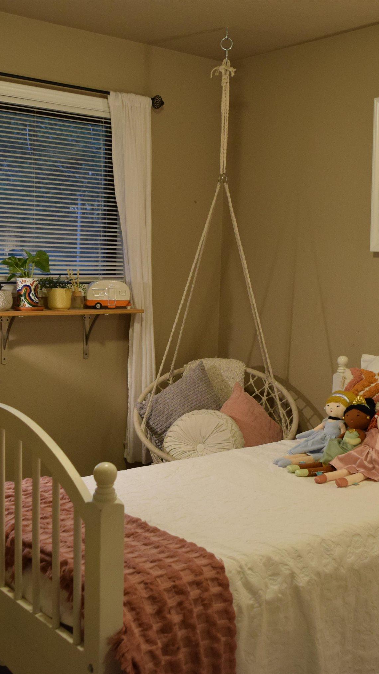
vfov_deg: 47.4
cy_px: 341
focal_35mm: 43
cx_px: 213
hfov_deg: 27.7
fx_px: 768
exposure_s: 1/60
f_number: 3.5
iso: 1000
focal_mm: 18
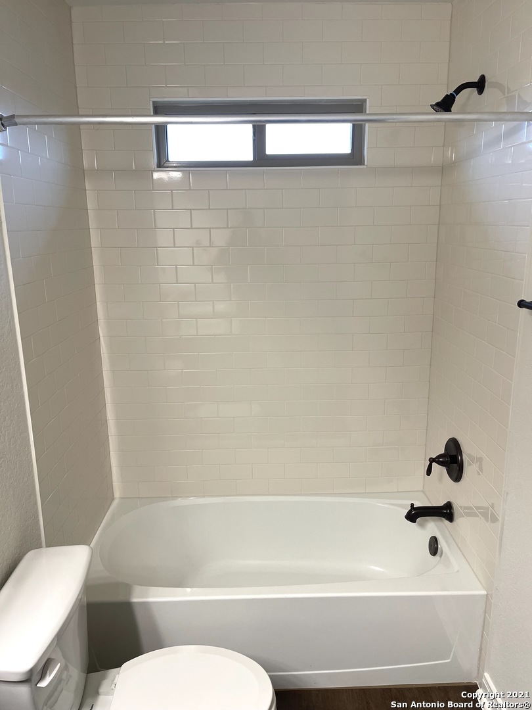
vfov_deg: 67.3
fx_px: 533
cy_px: 355
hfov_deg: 53.1
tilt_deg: -13.3
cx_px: 266
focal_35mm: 26
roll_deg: +0.7
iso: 125
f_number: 1.6
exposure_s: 1/120
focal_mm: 5.1
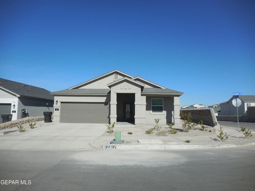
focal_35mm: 25
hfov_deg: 69.4
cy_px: 96
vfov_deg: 54.9
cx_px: 128
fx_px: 184
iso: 125
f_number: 10.5
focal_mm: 4.5
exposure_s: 1/320
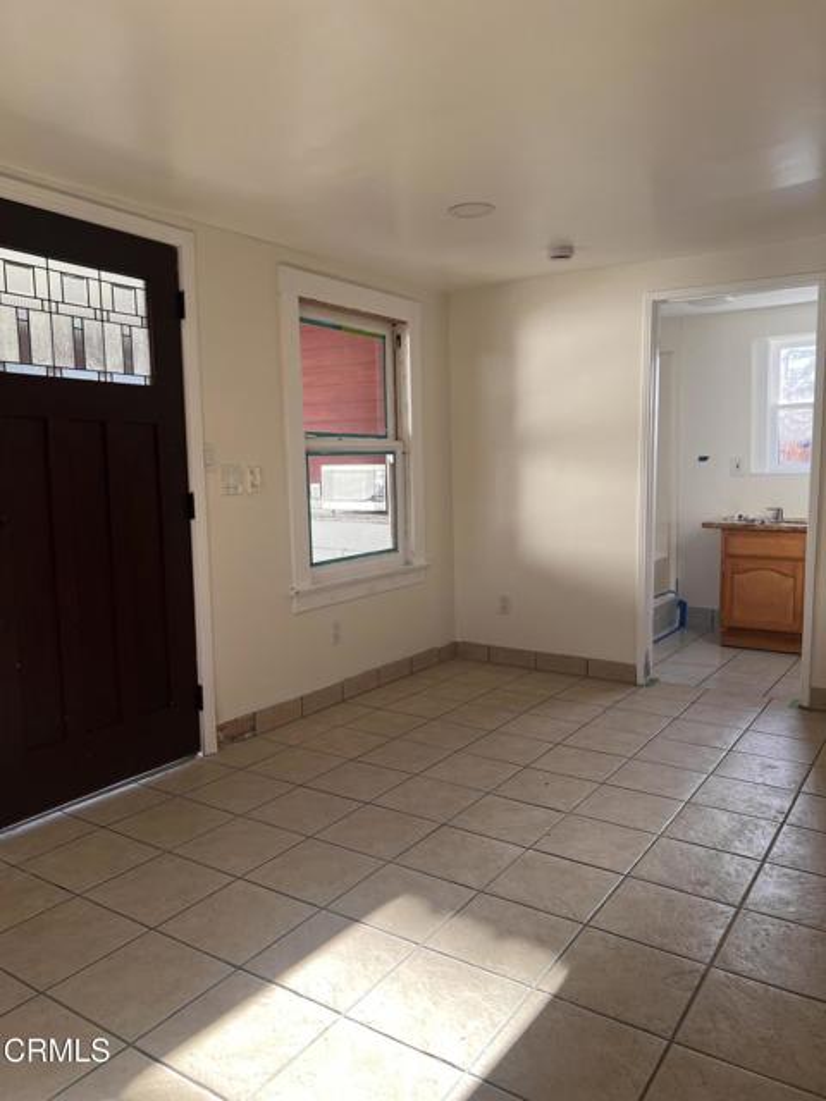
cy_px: 550
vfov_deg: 67.3
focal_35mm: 26
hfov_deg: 53.1
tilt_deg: -4.6
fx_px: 827
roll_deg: +1.1
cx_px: 413
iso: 32
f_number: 1.5
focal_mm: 5.7
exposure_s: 1/125
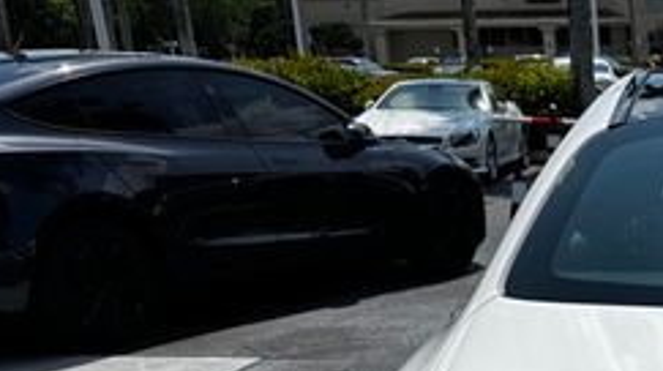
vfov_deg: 16.5
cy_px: 477
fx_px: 1212
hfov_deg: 26.7
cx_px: 821
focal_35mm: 69
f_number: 1.78
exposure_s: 1/3597
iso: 80
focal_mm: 6.76
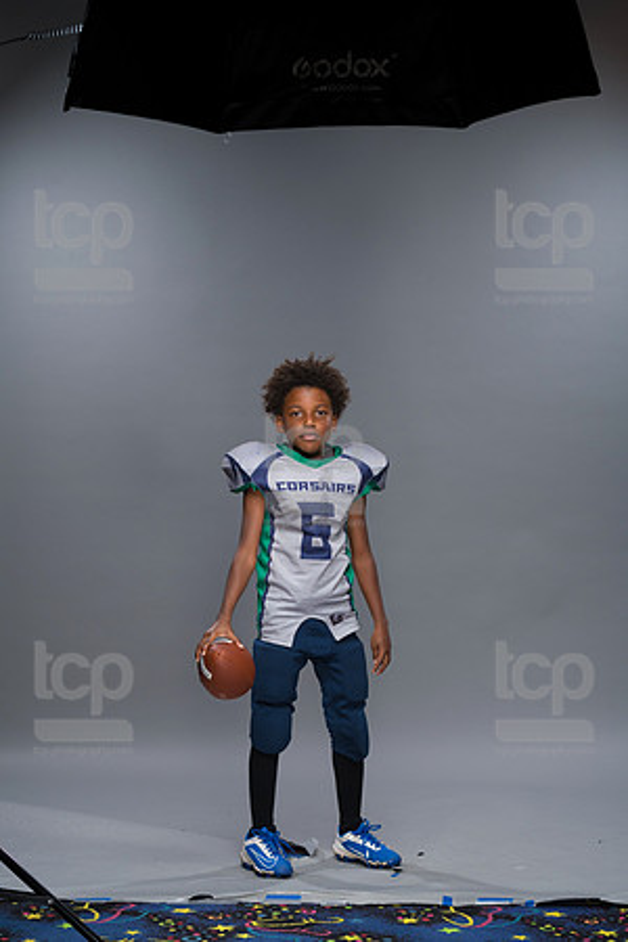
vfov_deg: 25.4
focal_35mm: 80
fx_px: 2093
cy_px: 471
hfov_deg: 17.1
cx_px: 314
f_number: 6.3
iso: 320
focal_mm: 80
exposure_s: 1/250
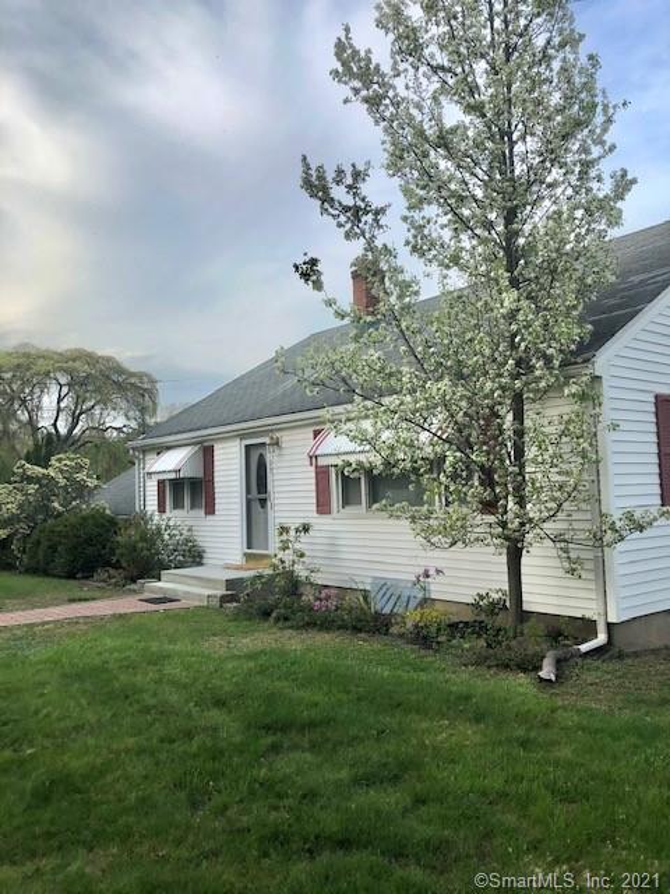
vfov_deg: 63.4
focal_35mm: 28
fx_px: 723
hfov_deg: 49.7
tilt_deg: +3.7
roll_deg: +2.0
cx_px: 335
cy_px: 447
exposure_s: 1/736
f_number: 1.8
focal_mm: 3.99
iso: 20
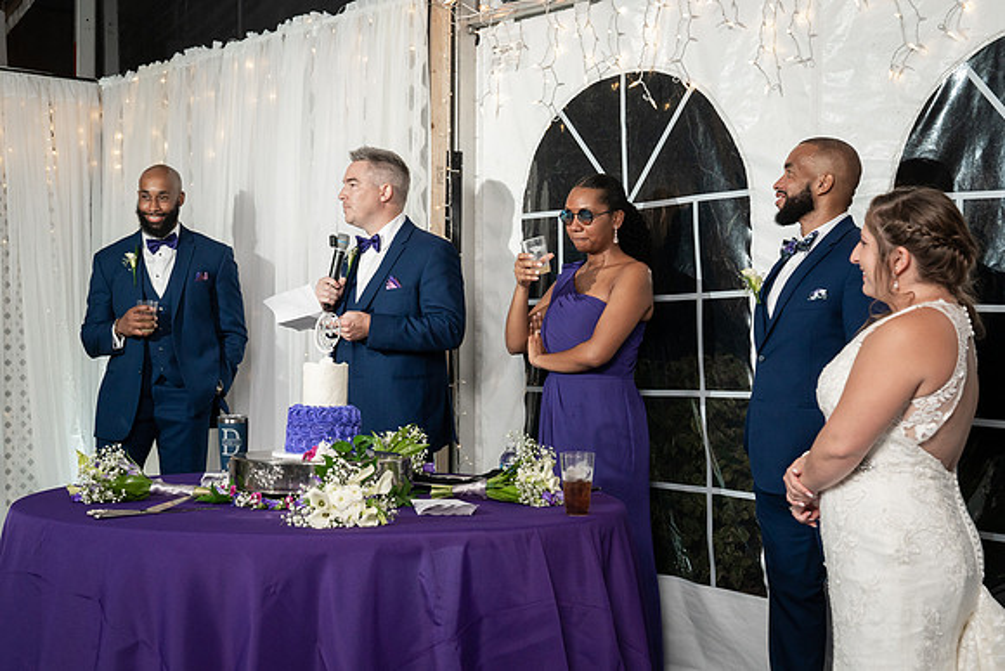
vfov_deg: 29.0
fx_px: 1295
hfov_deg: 42.4
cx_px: 500
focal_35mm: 46
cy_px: 335
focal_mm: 46
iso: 1600
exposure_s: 1/200
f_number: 5.6
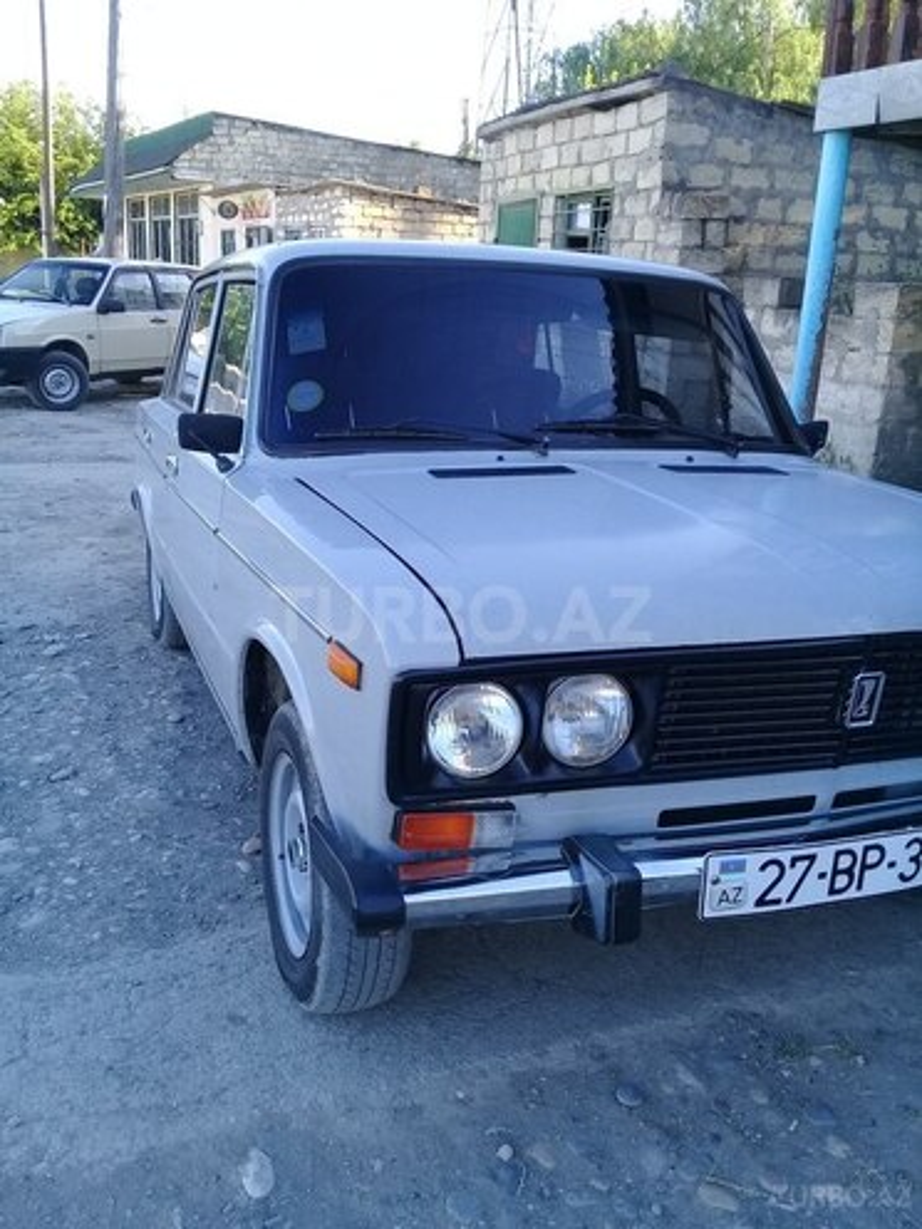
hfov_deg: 45.4
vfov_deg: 58.4
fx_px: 1101
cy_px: 614
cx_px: 461
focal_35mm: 31
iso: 50
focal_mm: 3.3
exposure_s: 1/161
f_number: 2.2
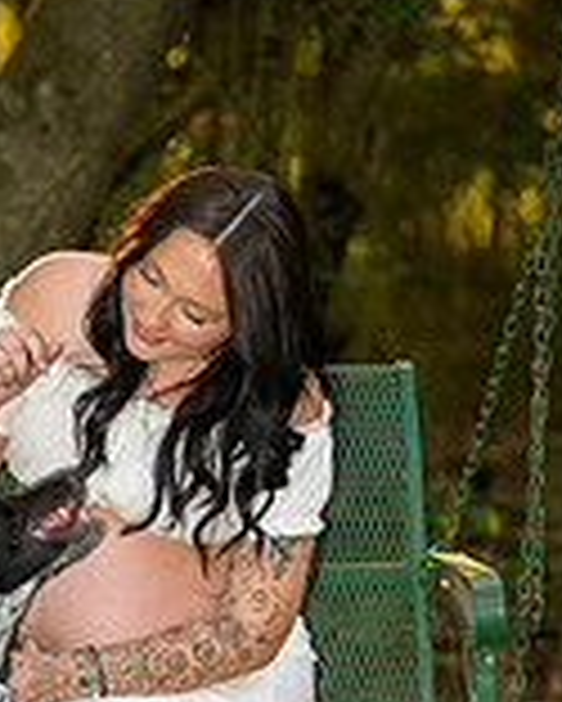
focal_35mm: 284
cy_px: 729
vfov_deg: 6.8
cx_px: 144
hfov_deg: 5.5
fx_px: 5899
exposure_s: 1/60
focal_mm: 105
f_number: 3.3
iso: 200
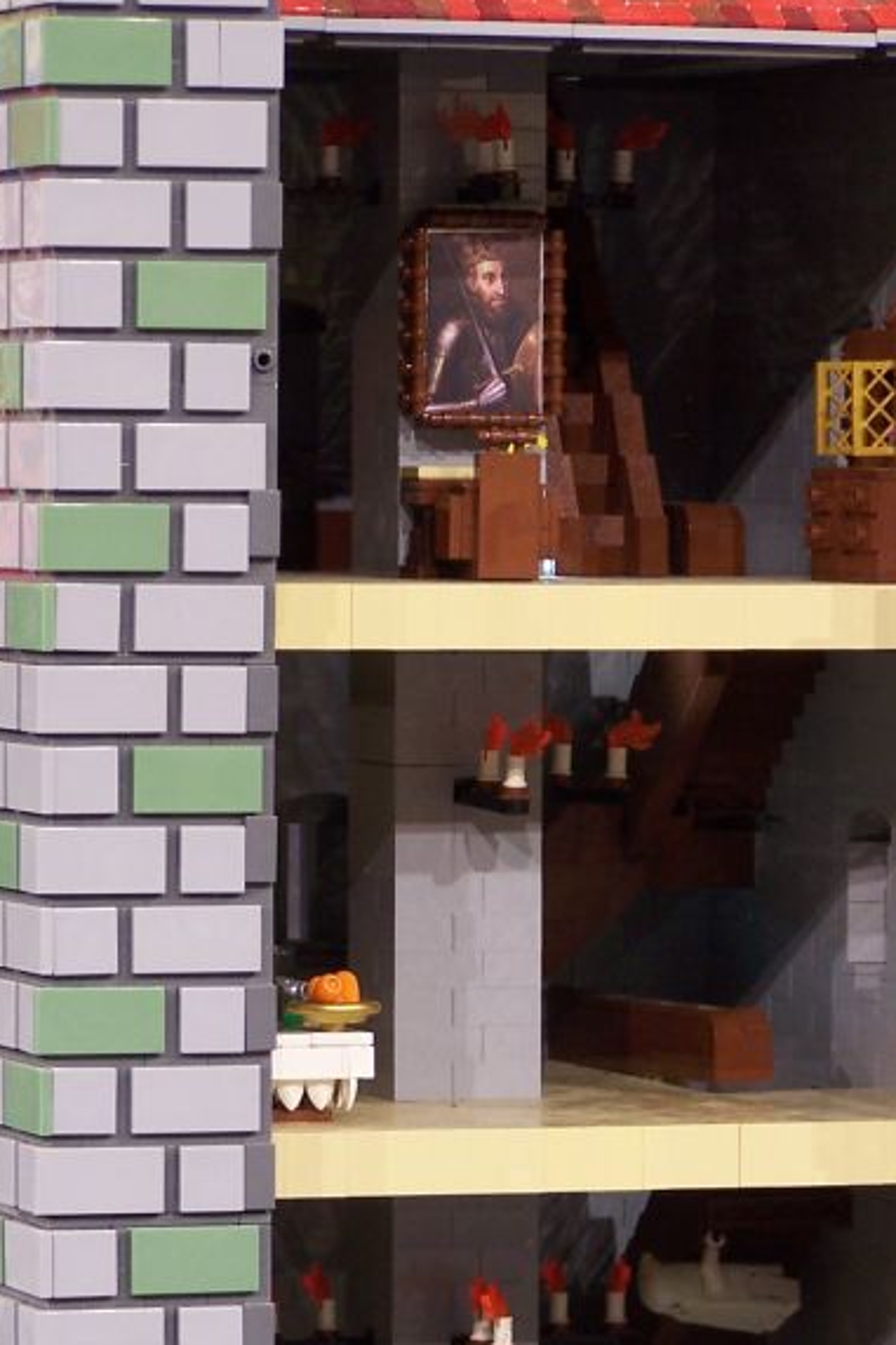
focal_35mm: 218
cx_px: 510
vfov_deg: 9.4
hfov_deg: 6.3
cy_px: 938
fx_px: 8143
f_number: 3.2
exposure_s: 1/4
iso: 80
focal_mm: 19.4
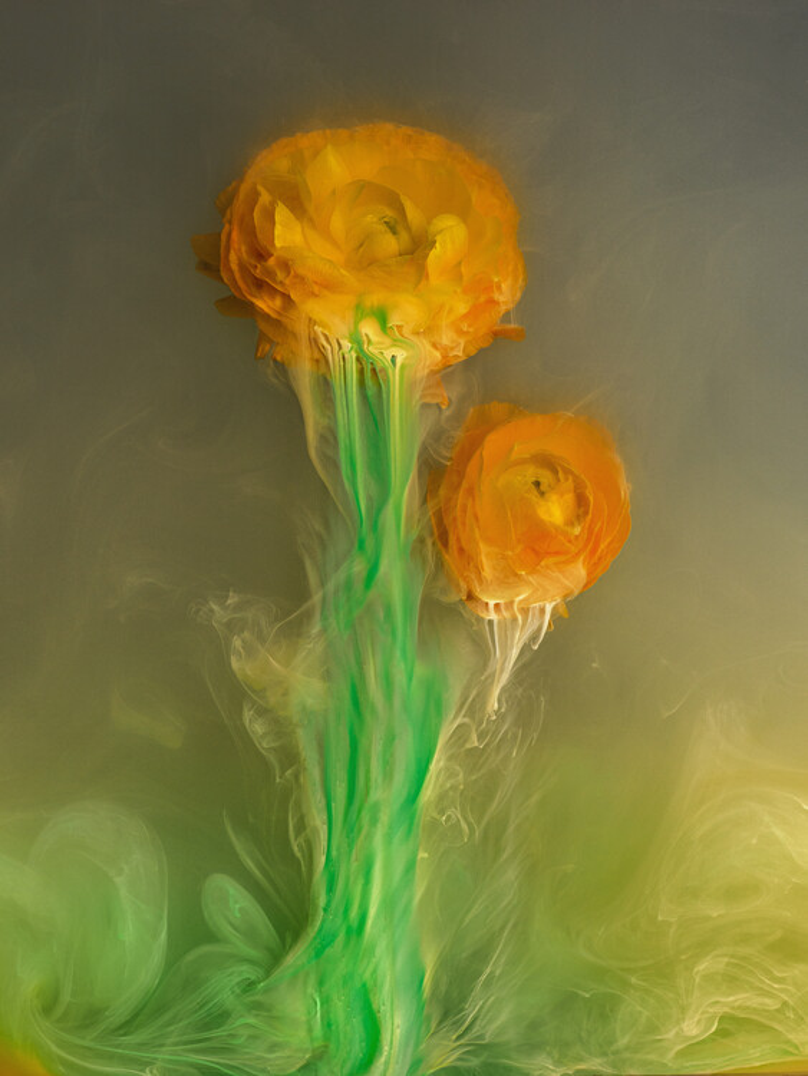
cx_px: 404
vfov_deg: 11.0
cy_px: 538
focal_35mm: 180
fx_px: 5599
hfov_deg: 8.3
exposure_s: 1/80
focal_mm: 90
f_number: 16
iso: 200
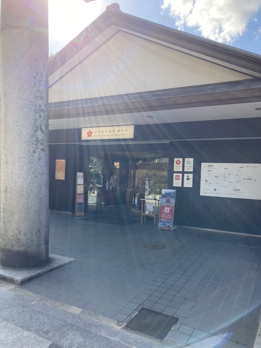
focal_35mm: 28
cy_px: 174
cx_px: 130
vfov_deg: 63.4
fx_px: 281
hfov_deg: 49.7
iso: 20
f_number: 1.8
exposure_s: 1/867
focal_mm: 3.99
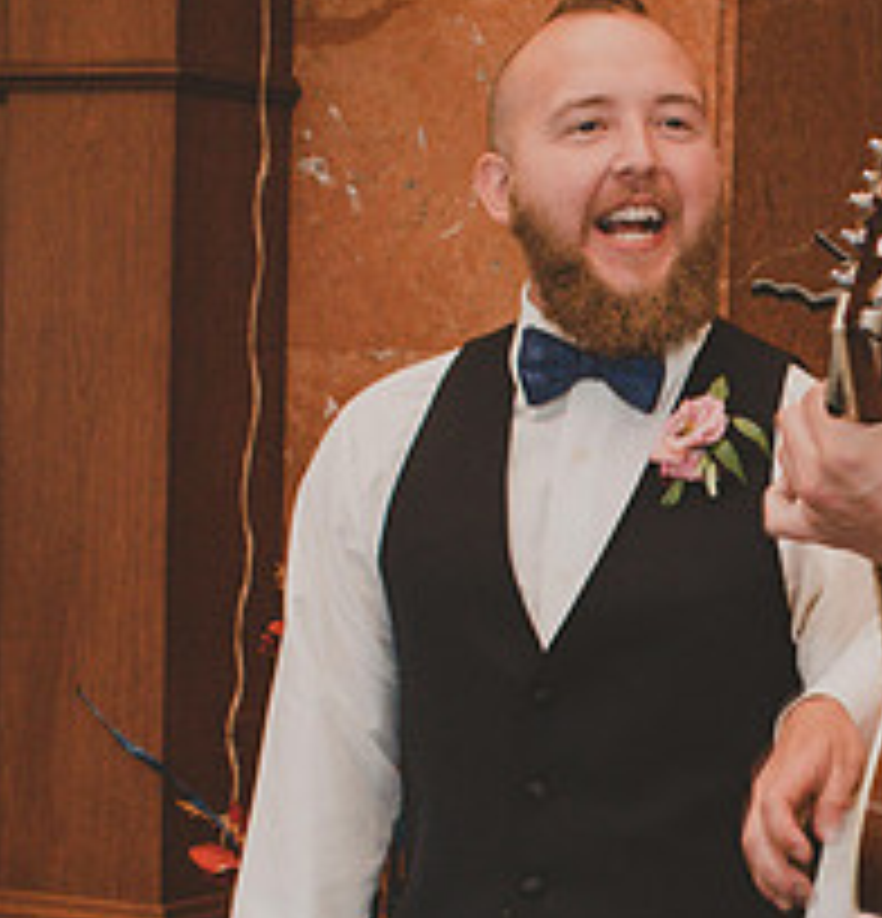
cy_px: 591
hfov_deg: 14.7
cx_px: 932
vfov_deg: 15.6
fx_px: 3354
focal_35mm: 114
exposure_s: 1/60
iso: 1000
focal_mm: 24
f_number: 4
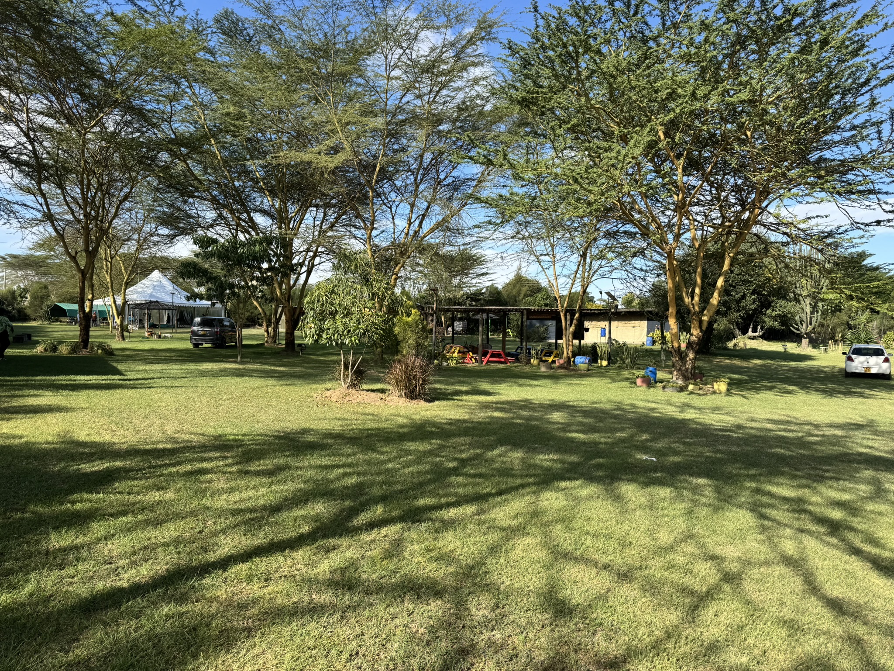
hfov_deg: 71.6
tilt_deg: -1.9
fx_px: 620
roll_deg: -0.3
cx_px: 447
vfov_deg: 56.8
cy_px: 336
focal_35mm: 24
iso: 80
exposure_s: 1/1980
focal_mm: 6.76
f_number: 1.78
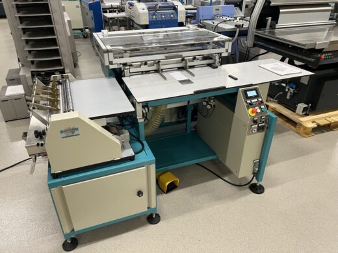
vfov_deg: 53.1
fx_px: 254
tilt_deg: -29.7
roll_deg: +0.4
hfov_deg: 67.3
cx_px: 169
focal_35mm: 26
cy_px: 126
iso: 64
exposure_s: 1/50
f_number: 1.5
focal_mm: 5.7
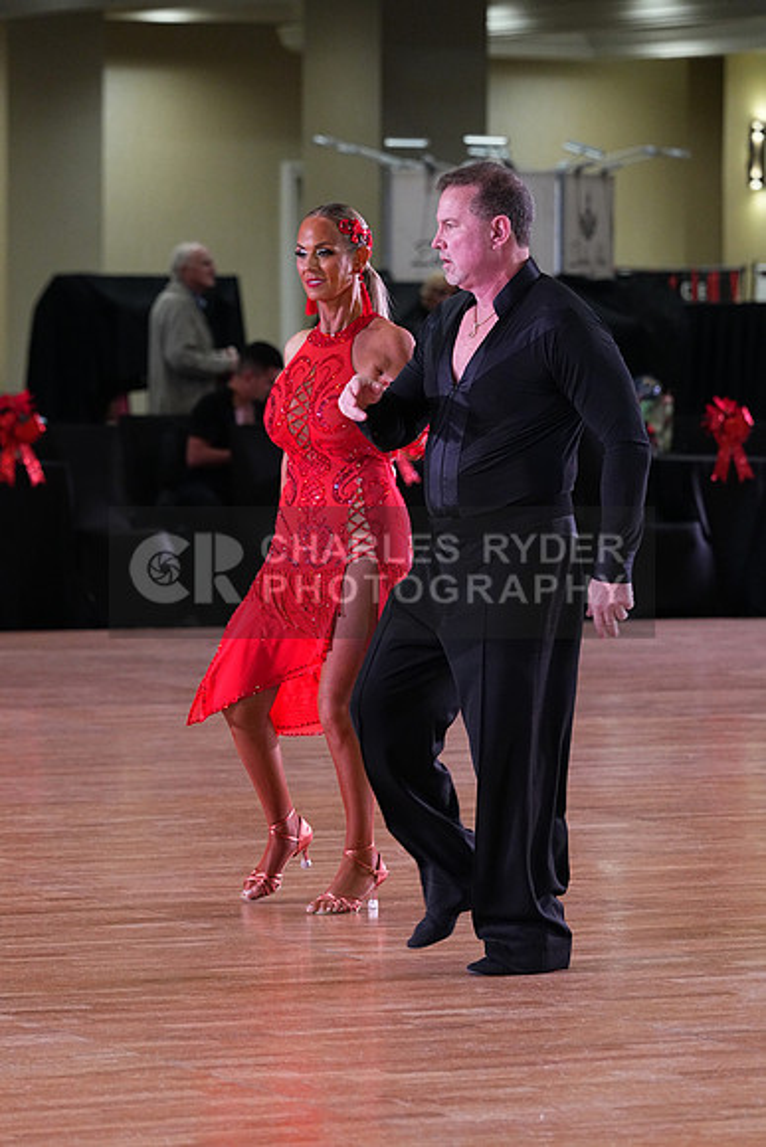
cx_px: 383
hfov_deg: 7.5
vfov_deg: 11.2
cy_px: 574
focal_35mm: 184
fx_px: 5869
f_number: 5.6
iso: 5000
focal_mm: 184
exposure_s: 1/320
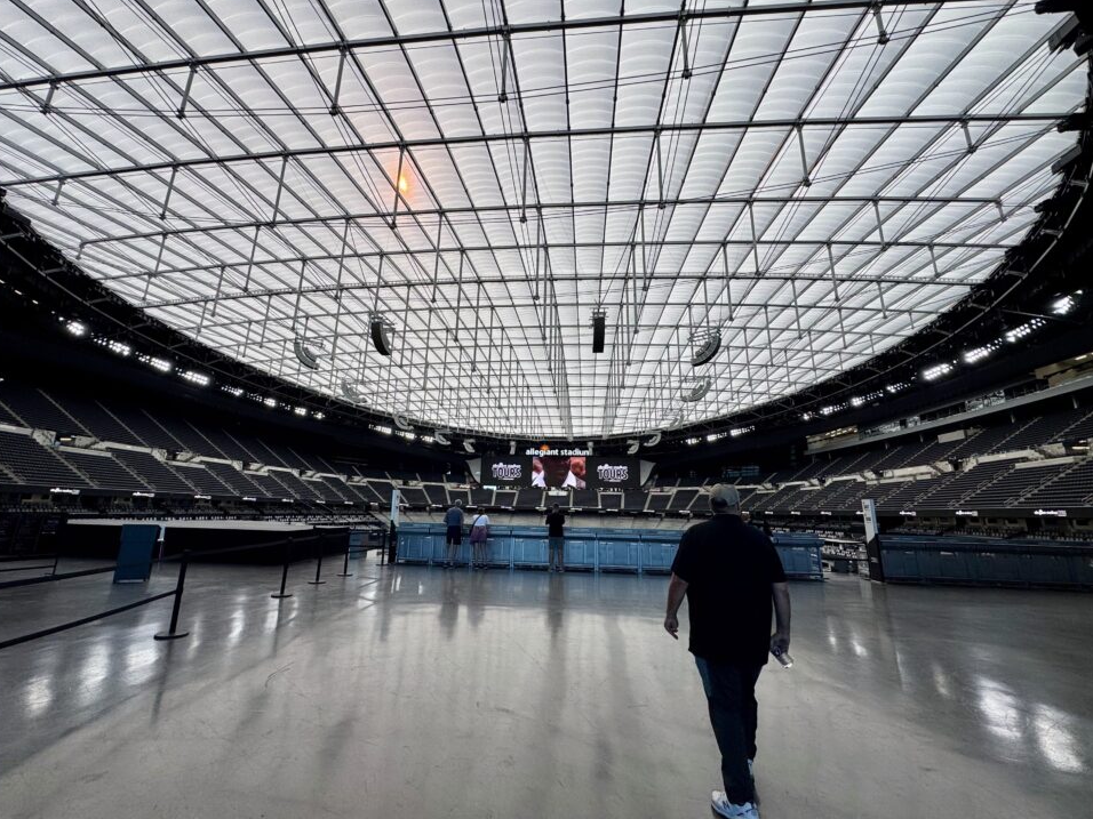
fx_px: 474
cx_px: 533
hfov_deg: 98.2
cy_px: 399
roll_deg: -2.1
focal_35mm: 15
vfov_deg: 81.7
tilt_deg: +13.1
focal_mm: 2.22
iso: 40
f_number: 2.2
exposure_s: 1/268
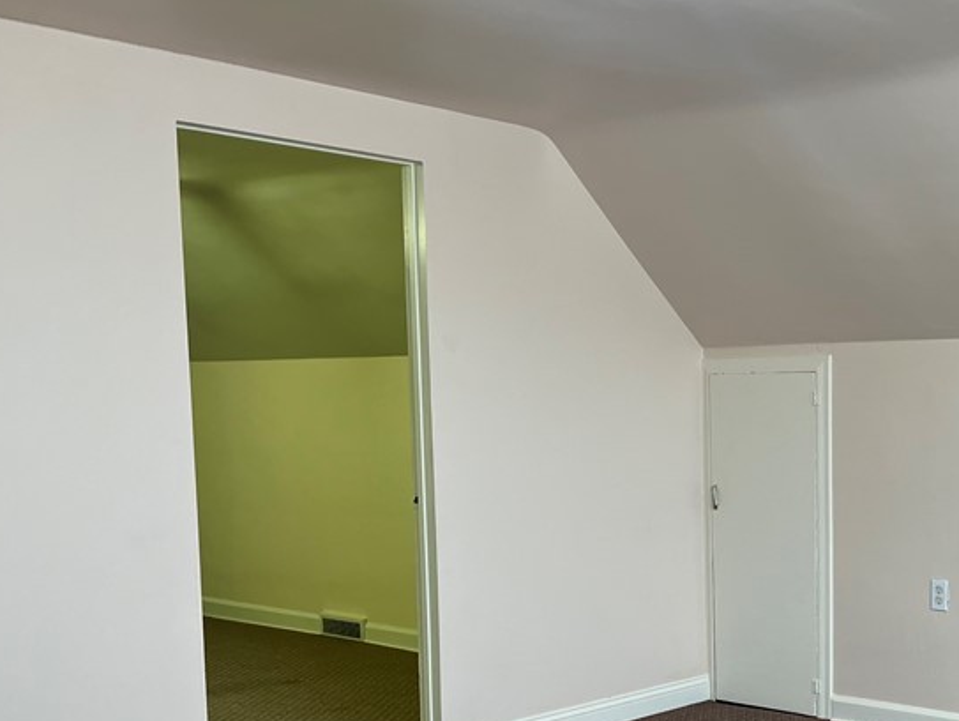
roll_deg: +0.2
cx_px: 851
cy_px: 520
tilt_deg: -4.6
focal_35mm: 49
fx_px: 1358
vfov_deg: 29.3
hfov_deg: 36.6
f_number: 1.6
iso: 64
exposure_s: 1/120
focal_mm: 5.1
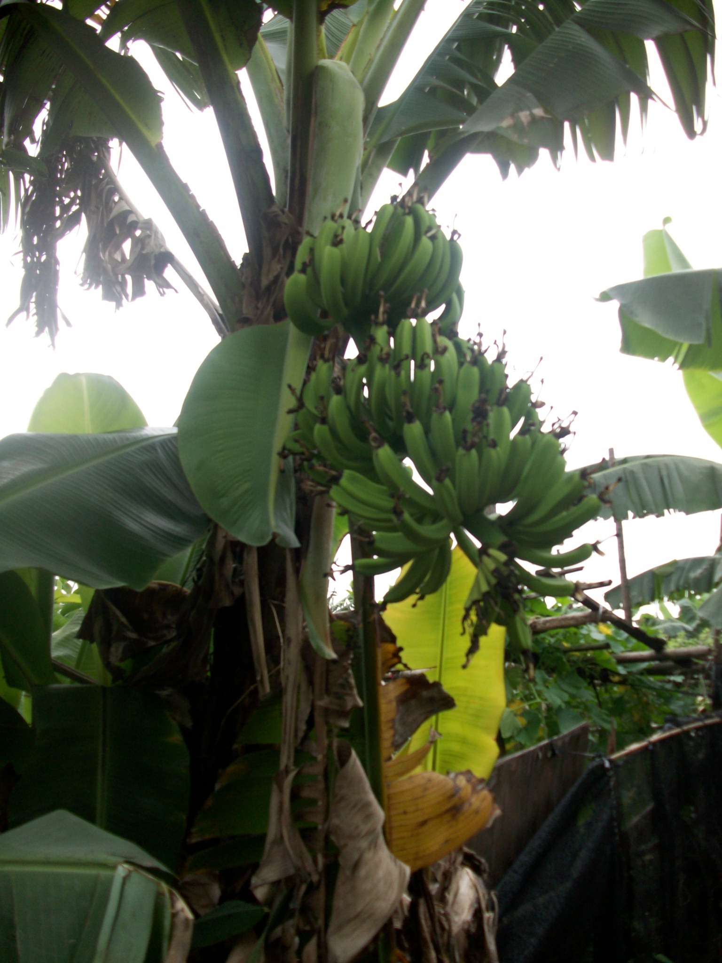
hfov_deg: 41.8
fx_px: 946
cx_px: 361
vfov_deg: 54.0
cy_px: 482
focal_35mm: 34
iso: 64
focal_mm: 5.7
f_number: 2.8
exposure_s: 1/227
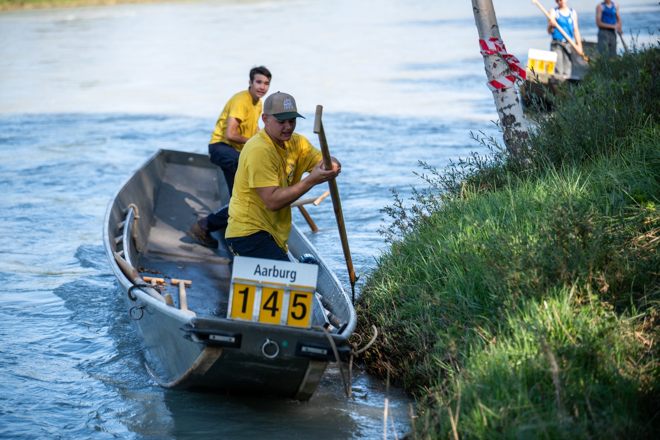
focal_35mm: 125
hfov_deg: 16.4
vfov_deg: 11.0
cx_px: 330
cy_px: 220
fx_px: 2292
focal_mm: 125
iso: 200
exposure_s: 1/1250
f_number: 2.8
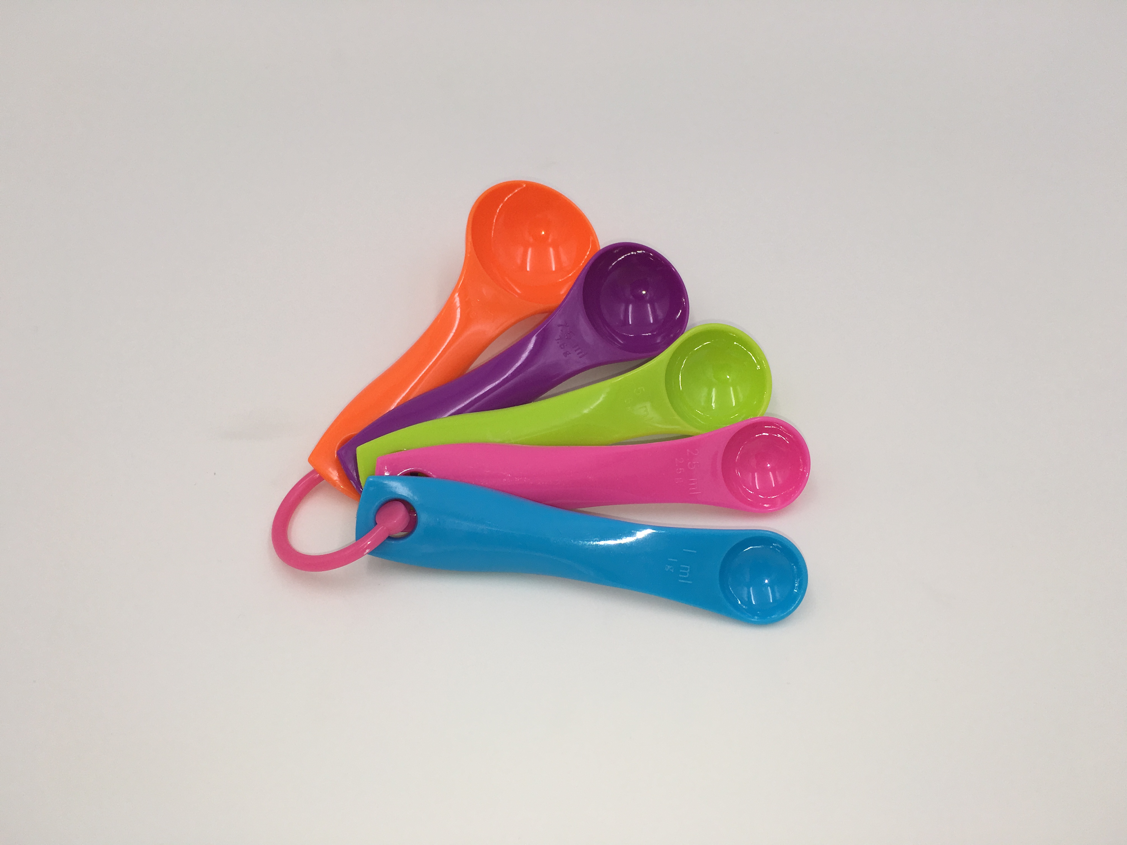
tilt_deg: -48.5
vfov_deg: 48.2
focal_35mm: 29
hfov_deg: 61.7
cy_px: 422
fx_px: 944
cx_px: 564
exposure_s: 1/699
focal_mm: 4.15
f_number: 2.2
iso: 25
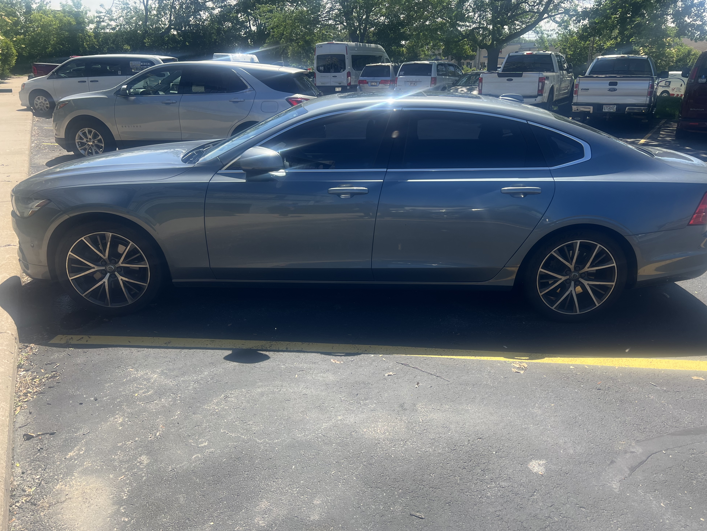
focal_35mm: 27
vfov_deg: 51.3
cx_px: 366
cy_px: 273
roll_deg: -0.5
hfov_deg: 65.3
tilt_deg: -20.3
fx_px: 551
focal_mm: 5.7
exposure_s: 1/1575
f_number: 1.5
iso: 50
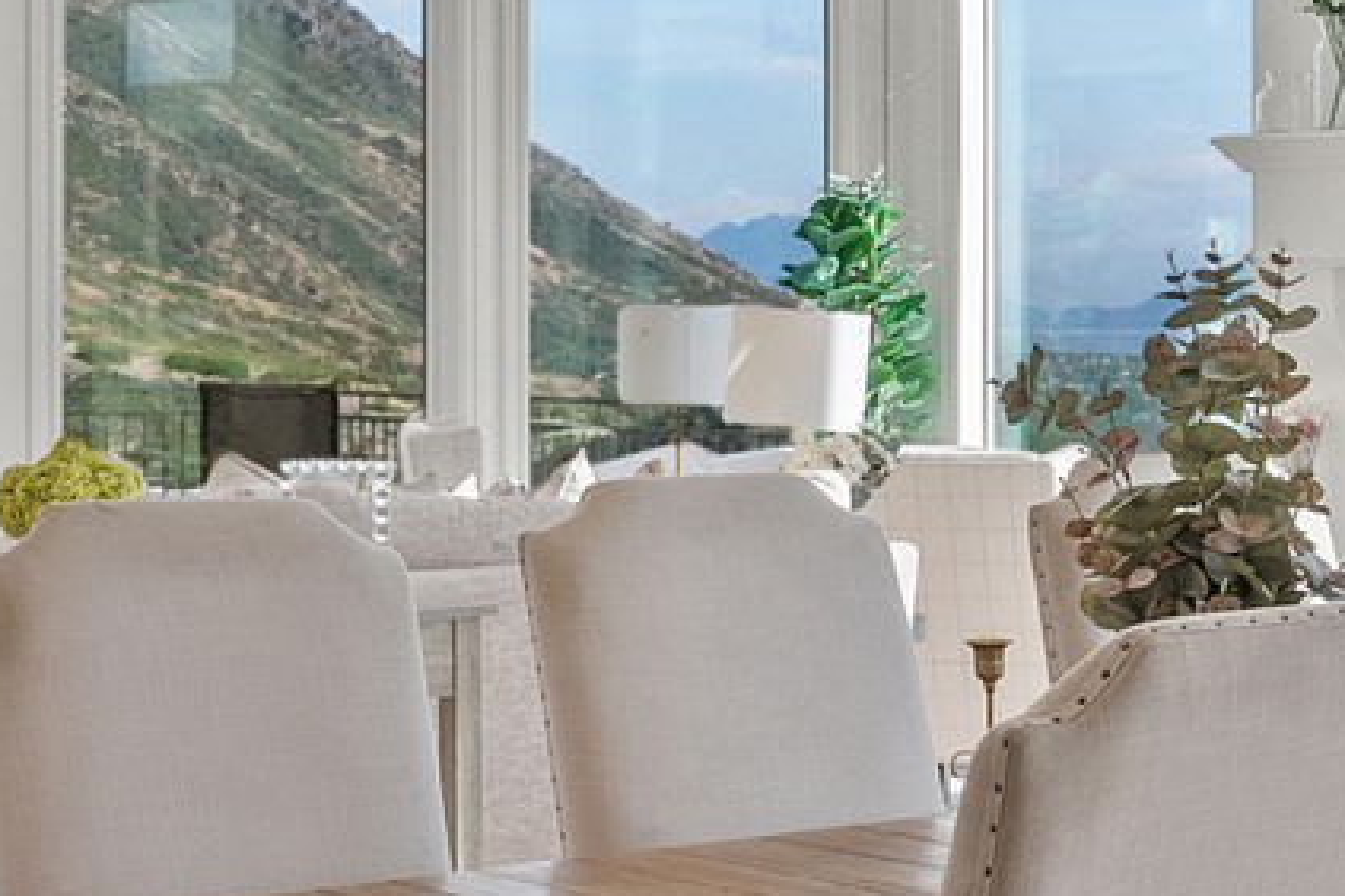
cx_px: 804
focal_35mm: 94
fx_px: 3527
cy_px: 335
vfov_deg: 14.5
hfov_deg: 21.6
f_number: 8
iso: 500
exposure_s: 1/40
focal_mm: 19.5
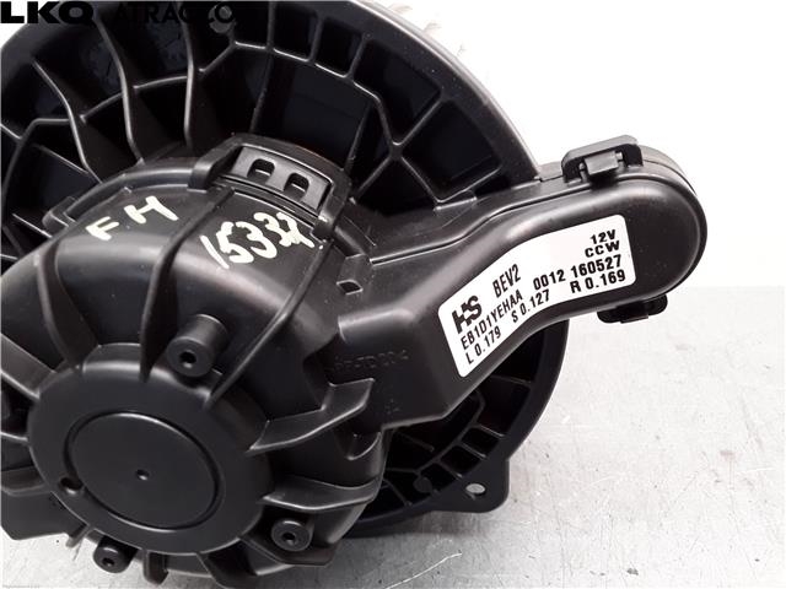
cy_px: 294
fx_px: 636
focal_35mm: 28
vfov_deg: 49.7
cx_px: 393
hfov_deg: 63.4
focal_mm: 2.91
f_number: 1.9
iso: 100
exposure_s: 1/50
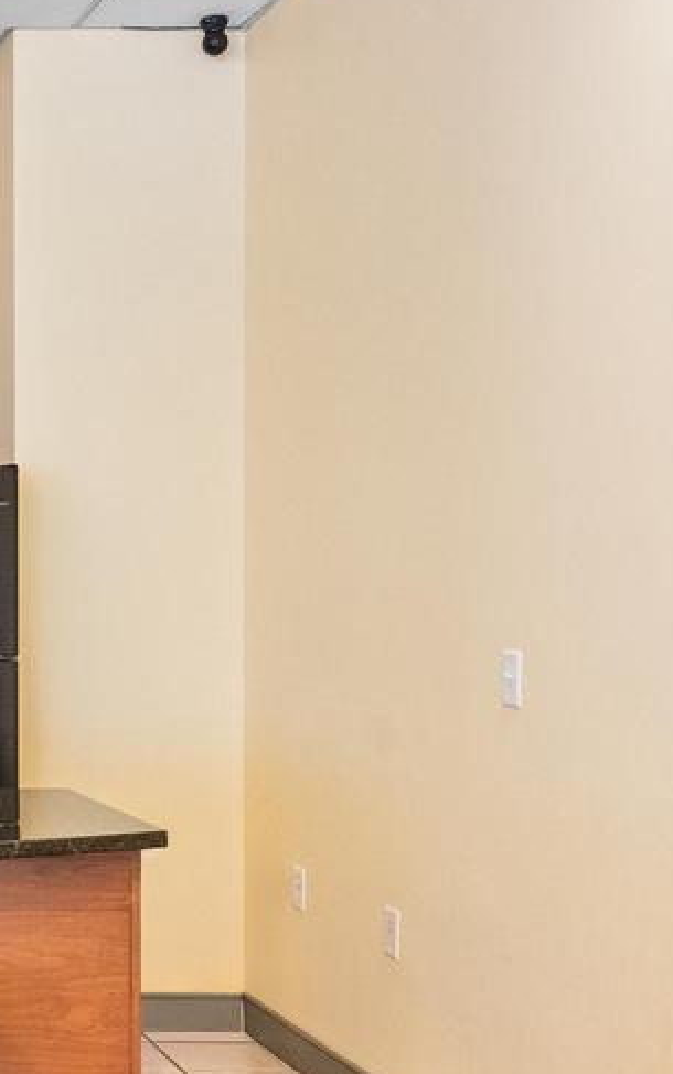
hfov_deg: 19.0
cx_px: -335
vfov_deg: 33.9
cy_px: 653
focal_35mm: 60
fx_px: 1758
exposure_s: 1/25
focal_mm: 28
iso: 1600
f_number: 6.3
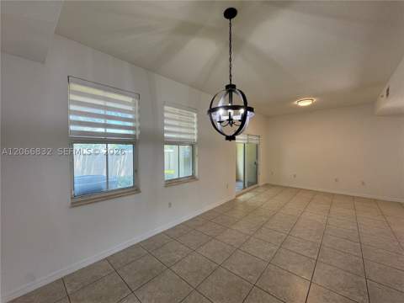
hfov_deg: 102.1
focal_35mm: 14
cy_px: 152
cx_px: 202
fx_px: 163
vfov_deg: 85.7
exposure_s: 1/120
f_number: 2.2
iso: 125
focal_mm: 2.22
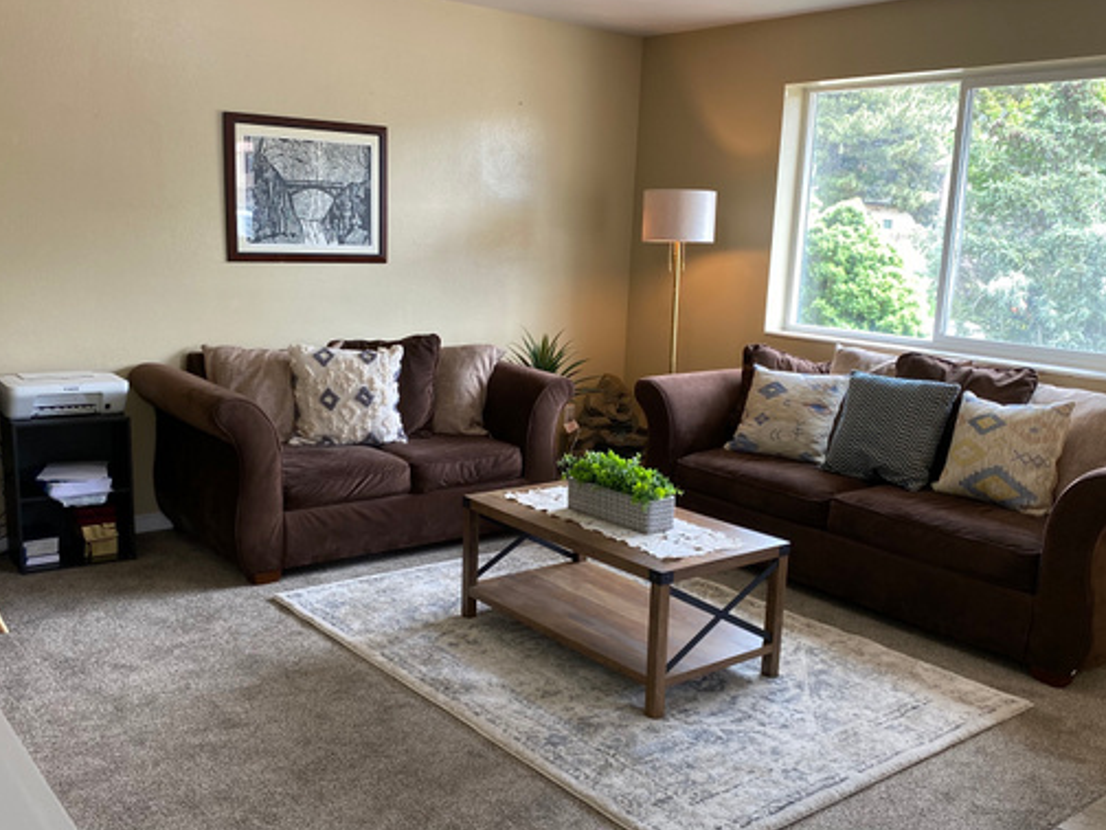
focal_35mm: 33
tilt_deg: -13.3
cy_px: 461
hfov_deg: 55.3
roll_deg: -2.2
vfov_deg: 42.9
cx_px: 586
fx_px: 1054
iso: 125
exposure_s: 1/120
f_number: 1.8
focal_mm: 4.25
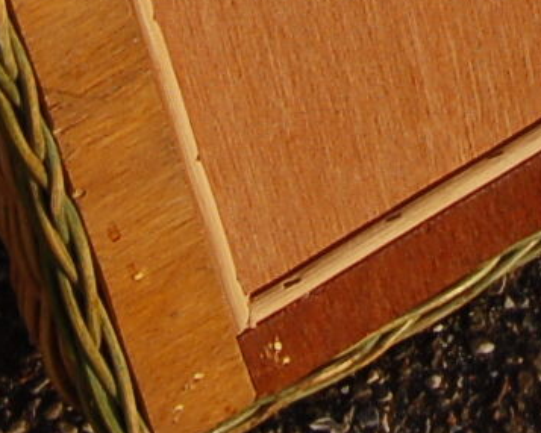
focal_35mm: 225
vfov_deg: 6.3
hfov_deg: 8.5
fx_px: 3604
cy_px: -907
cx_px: 694
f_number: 9
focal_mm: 19
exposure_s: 1/320
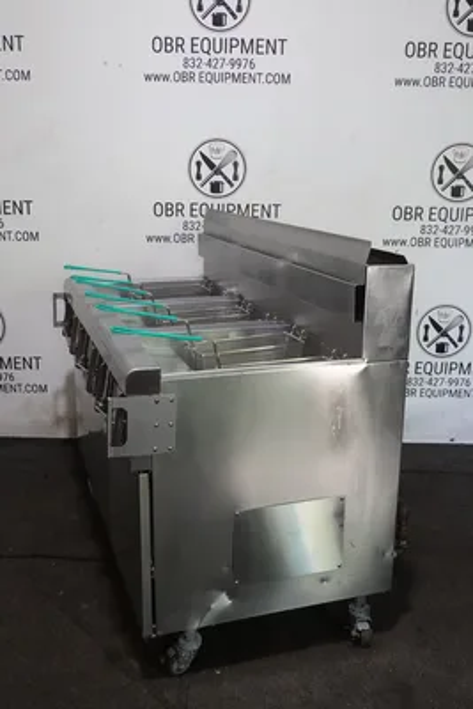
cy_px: 354
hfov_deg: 36.9
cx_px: 236
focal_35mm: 36
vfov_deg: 53.1
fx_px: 709
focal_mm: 13.29
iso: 3200
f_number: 3.5
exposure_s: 1/250
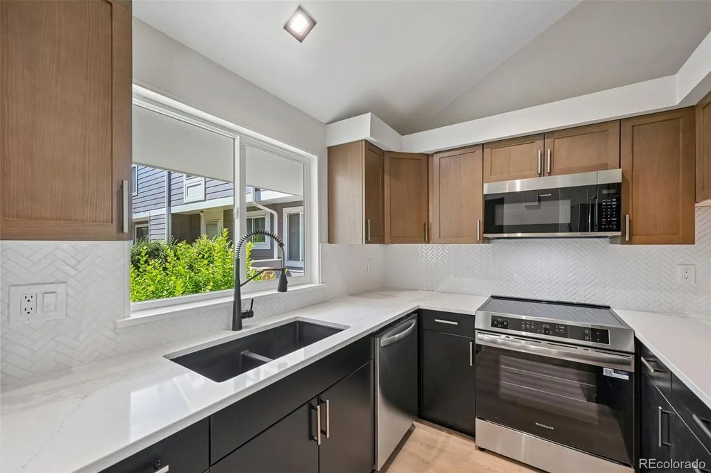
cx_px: 356
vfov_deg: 81.2
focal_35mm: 14
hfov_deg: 104.3
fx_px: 276
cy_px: 236
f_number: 9
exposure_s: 1/15
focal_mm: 14
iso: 250
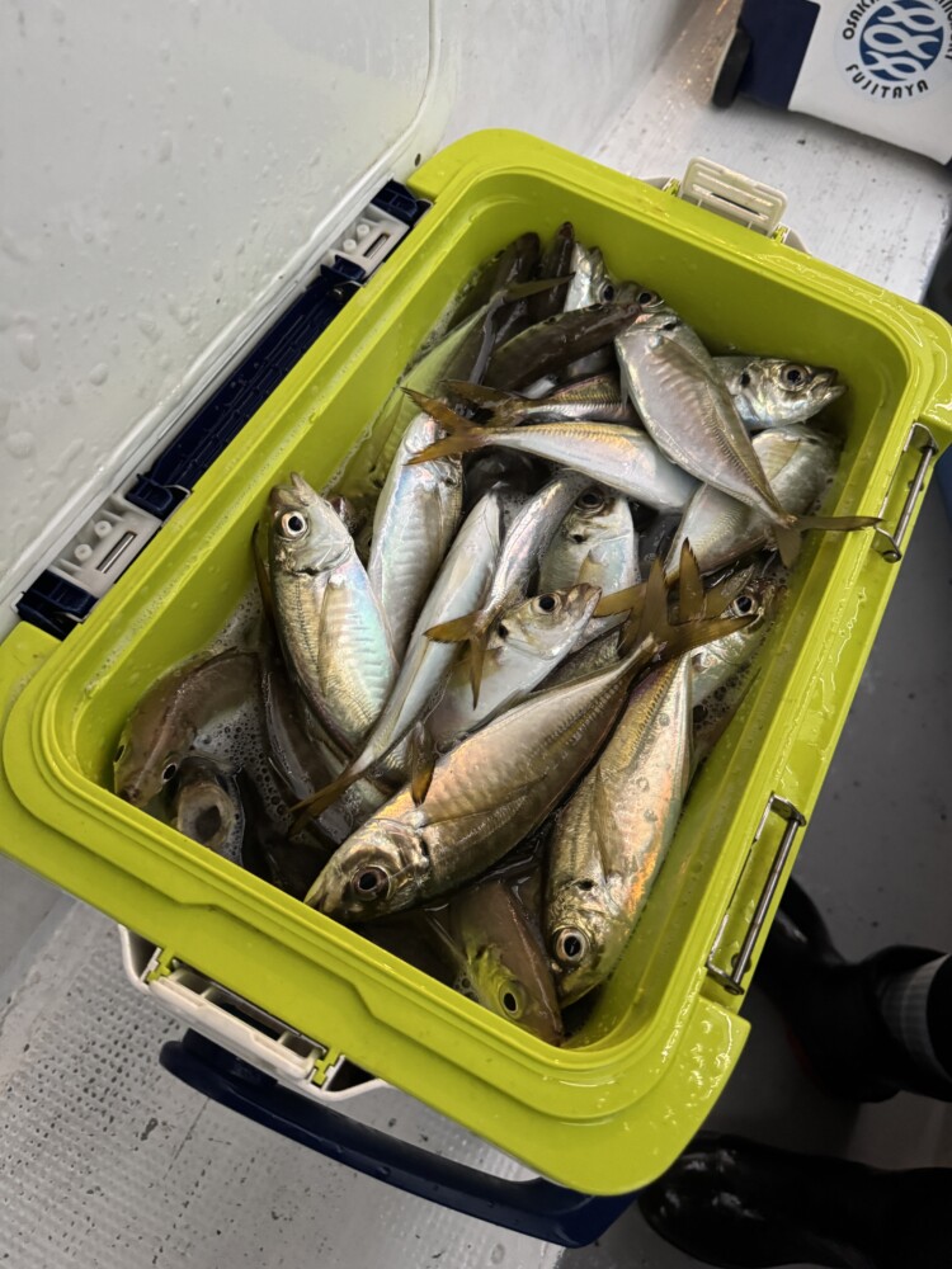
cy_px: 634
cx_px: 476
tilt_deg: -65.7
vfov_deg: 71.6
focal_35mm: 24
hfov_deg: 56.8
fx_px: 880
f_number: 1.78
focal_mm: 6.76
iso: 800
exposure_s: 1/60
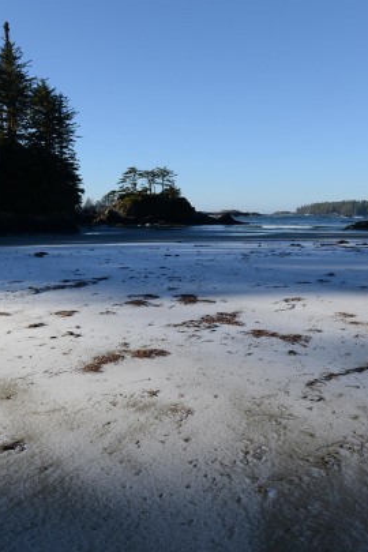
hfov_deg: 40.7
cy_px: 342
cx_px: 132
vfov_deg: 58.0
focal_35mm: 32
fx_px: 491
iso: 320
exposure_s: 1/500
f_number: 10
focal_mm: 24
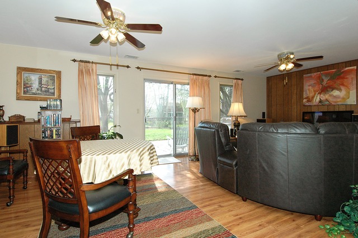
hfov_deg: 90.0
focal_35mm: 18
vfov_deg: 67.3
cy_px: 119
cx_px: 179
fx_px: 179
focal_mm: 12
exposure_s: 1/160
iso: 800
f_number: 8
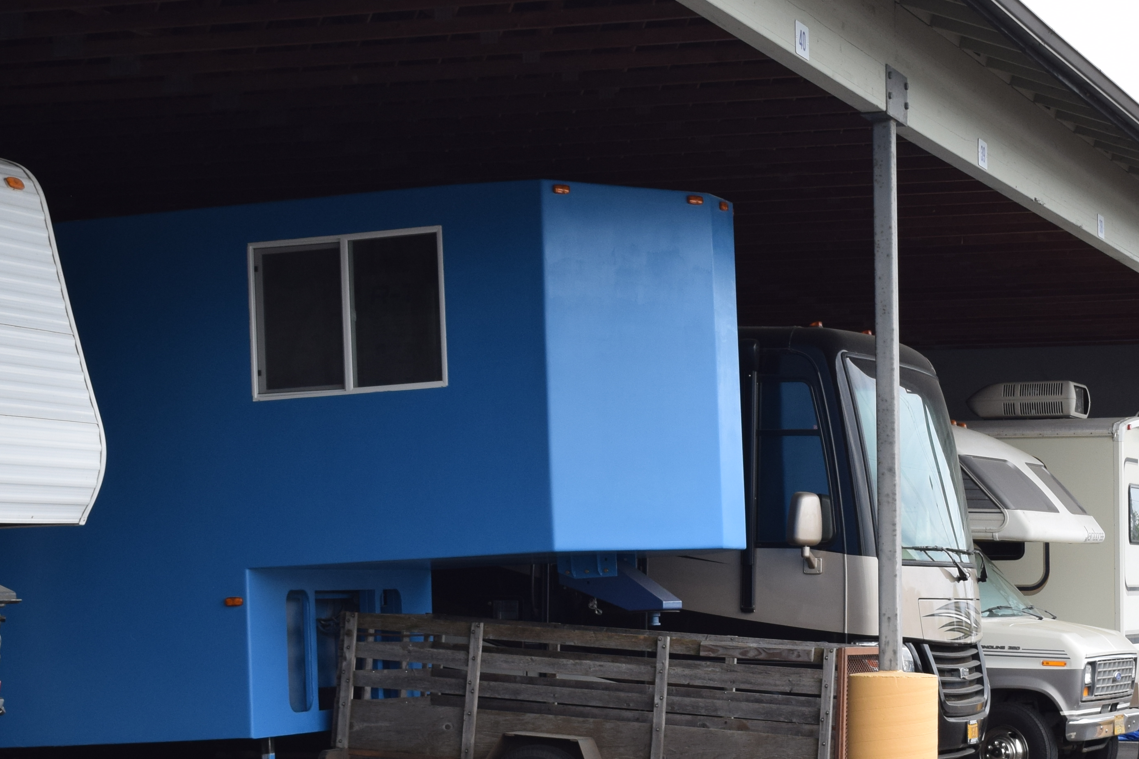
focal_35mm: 94
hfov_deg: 21.5
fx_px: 2976
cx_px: 862
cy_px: 421
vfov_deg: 14.5
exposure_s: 1/250
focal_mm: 29
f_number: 8
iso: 280
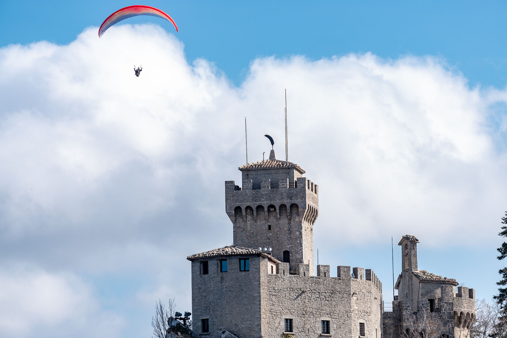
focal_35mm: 212
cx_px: 254
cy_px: 169
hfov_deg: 9.7
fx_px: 2985
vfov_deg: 6.5
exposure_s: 1/200
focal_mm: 141.3
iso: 200
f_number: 10
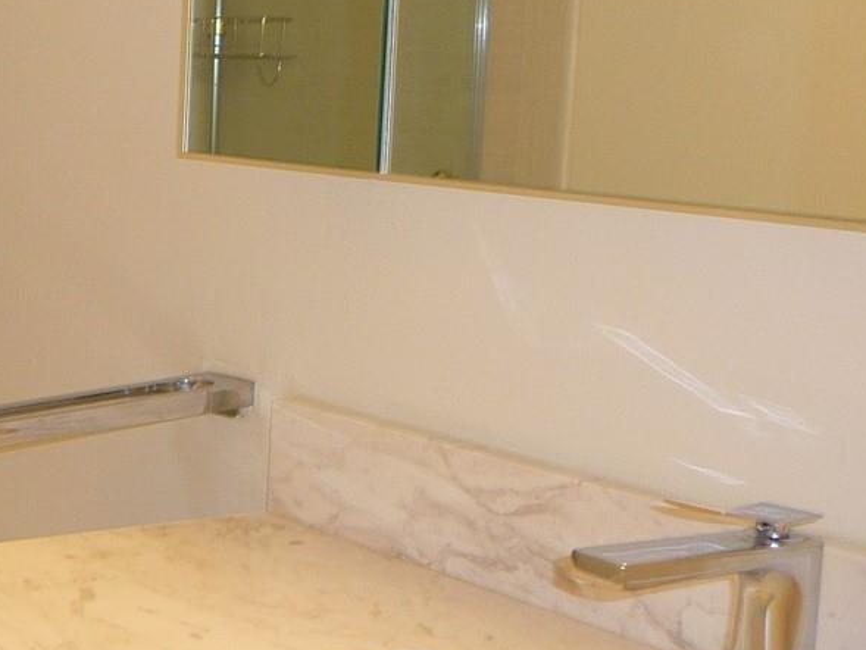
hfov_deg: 22.8
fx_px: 1902
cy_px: 300
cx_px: -268
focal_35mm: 76
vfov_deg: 19.4
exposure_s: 1/30
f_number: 3.3
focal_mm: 4.7
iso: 100
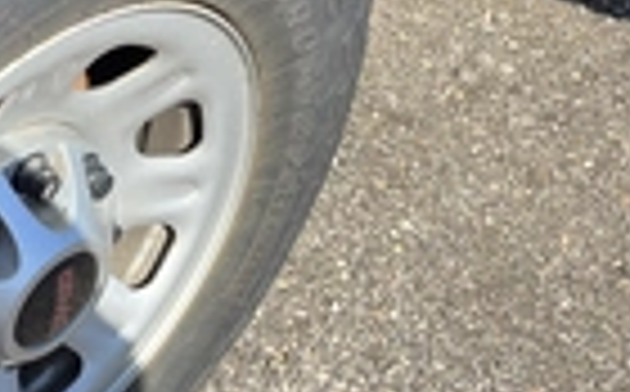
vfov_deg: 16.4
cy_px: 252
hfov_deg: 25.8
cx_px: 144
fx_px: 1354
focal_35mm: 79
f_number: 1.6
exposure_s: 1/1832
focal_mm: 5.1
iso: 50
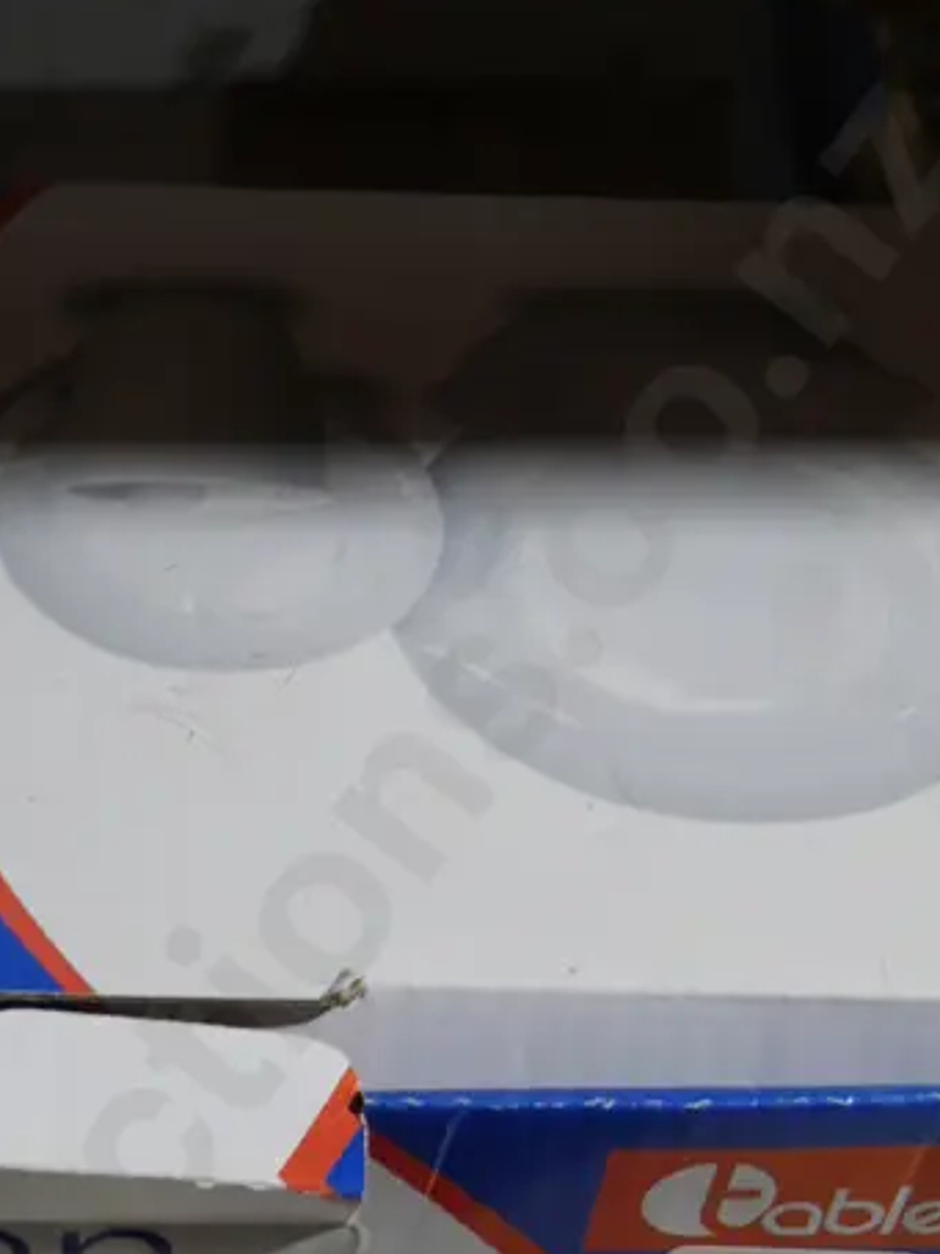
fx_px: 2608
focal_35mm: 72
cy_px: 1246
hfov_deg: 20.0
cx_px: 77
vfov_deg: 25.7
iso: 500
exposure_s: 1/60
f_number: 3.6
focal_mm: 16
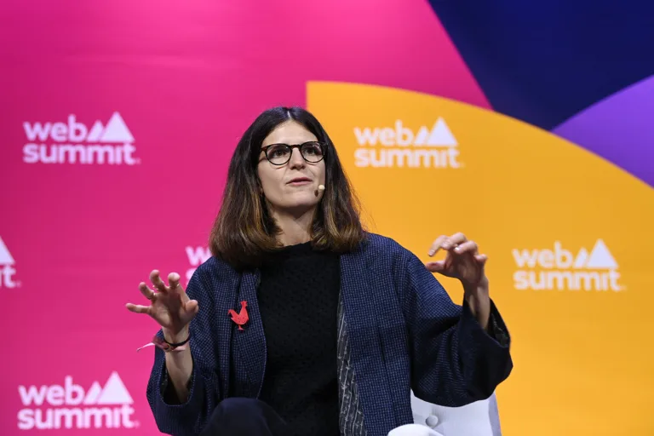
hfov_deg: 20.0
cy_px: 218
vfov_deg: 13.4
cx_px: 327
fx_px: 1853
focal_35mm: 102
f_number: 4
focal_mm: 102
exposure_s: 1/250
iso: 1000
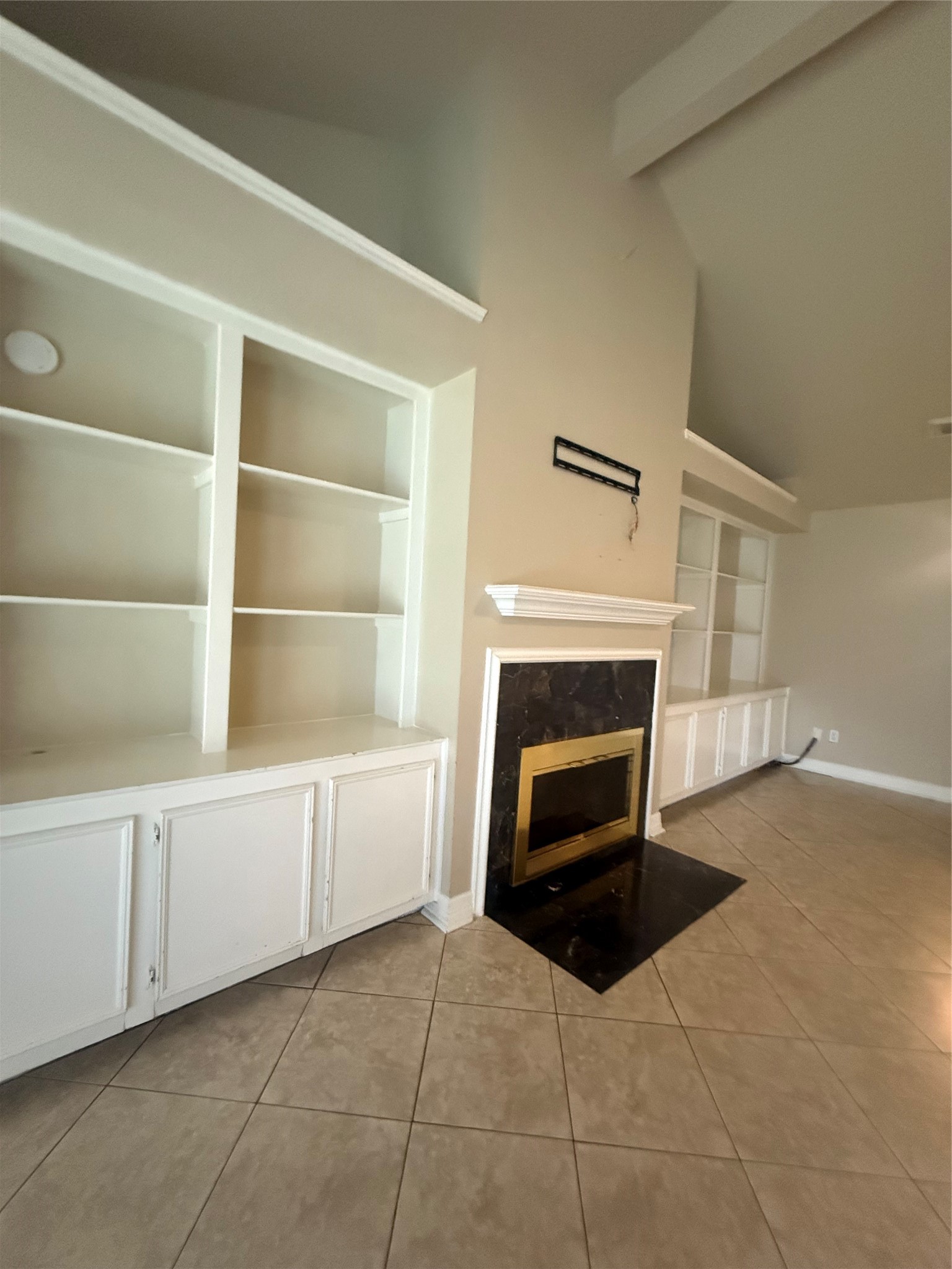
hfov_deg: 85.7
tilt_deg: -0.3
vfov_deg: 102.1
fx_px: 513
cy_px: 634
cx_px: 476
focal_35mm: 14
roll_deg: -5.1
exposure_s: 1/60
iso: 1250
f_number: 2.2
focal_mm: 2.22
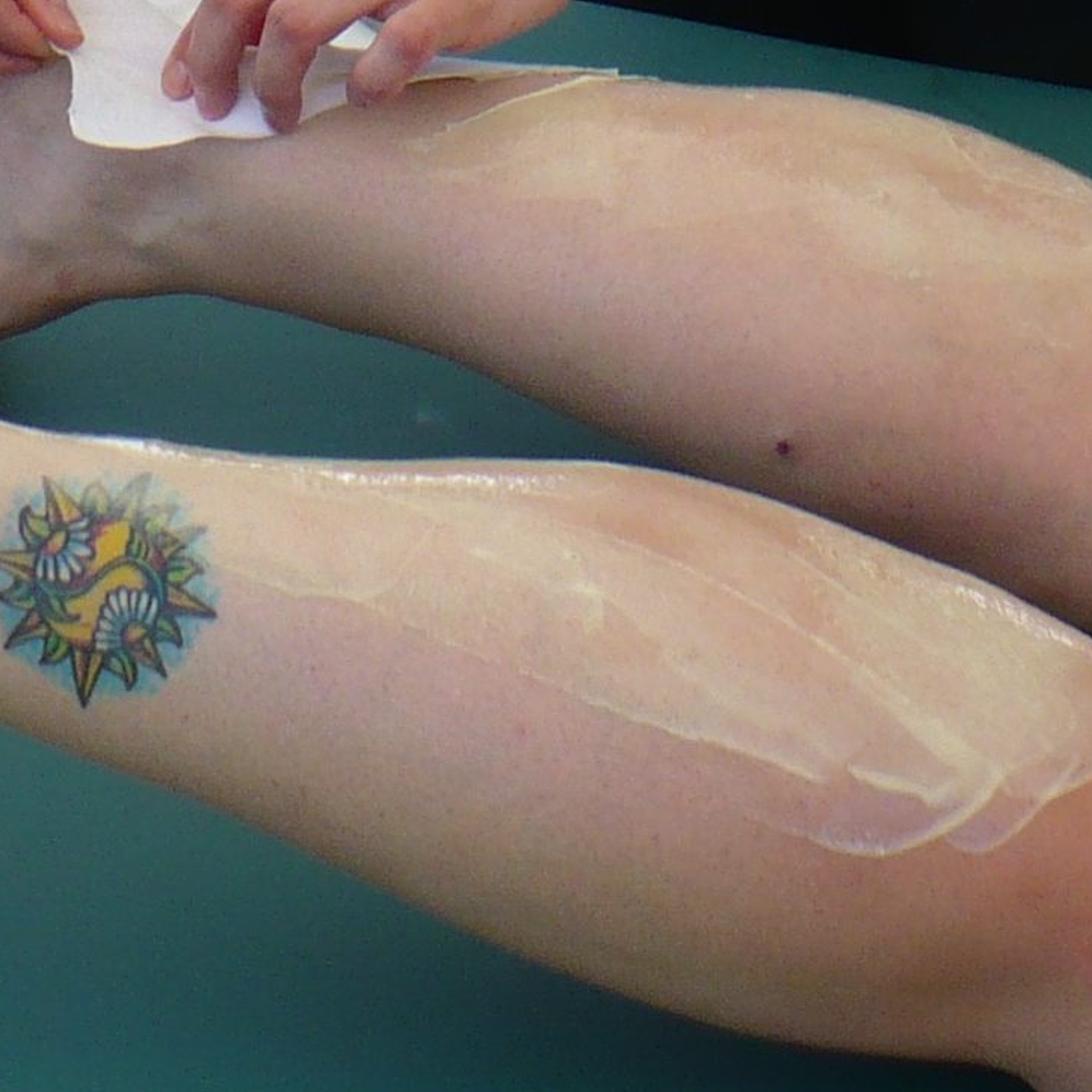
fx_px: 1606
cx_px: 372
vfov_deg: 37.6
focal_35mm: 45
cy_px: 541
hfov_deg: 37.2
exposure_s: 1/640
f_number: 2.8
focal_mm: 6.1
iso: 100
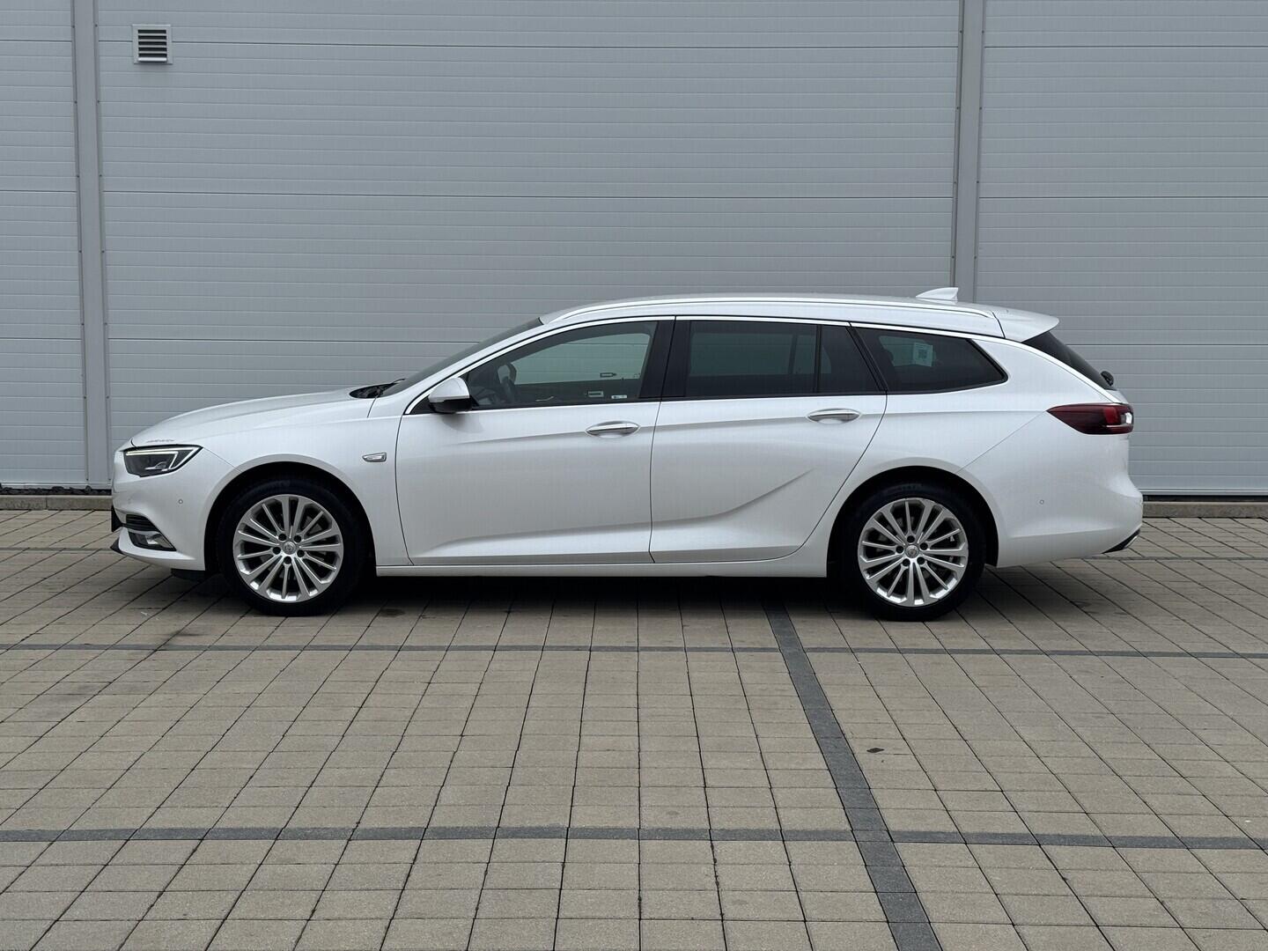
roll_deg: +0.1
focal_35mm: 48
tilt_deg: -5.3
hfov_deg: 39.7
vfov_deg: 30.3
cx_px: 634
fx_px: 1758
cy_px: 476
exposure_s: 1/1172
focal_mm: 6.76
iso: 64
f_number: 1.78
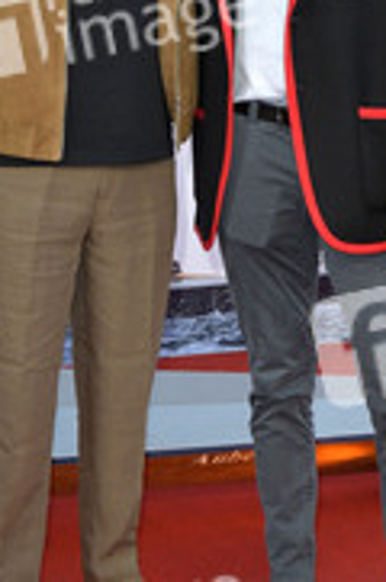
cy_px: 170
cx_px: 183
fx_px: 1501
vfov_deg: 21.8
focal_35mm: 93
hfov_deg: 14.6
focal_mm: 42
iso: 1250
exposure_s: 1/250
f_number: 6.3
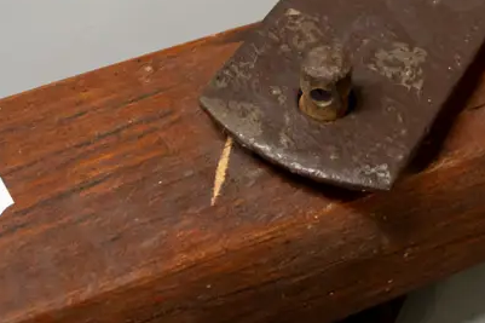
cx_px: 322
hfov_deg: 20.2
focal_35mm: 101
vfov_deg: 13.5
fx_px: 1360
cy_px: 81
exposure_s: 1/80
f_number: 5.6
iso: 3200
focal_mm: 19
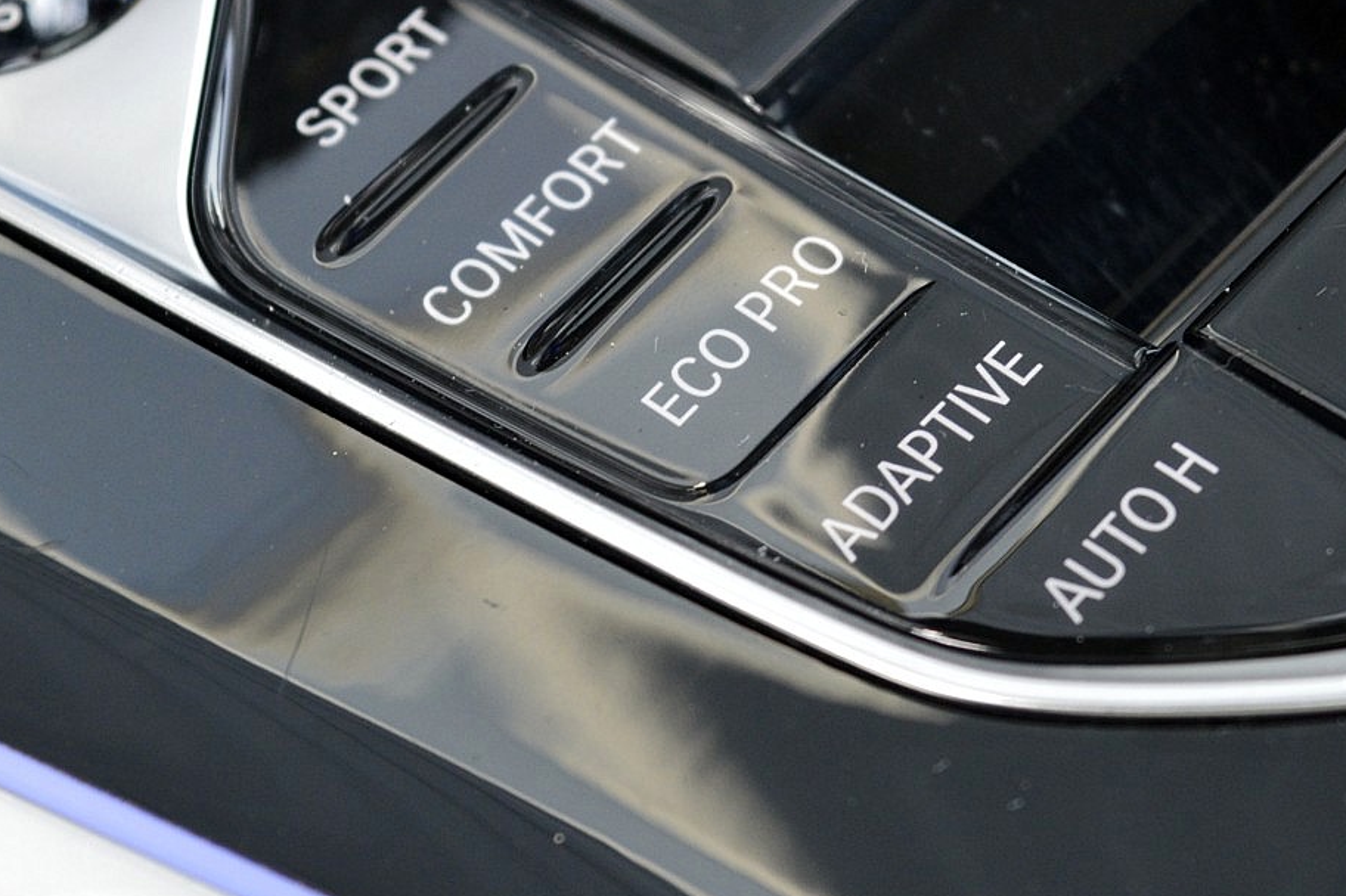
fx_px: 5489
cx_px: 766
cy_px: 216
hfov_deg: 14.0
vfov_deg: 9.3
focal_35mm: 147
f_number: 5.6
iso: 800
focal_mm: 55
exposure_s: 1/60
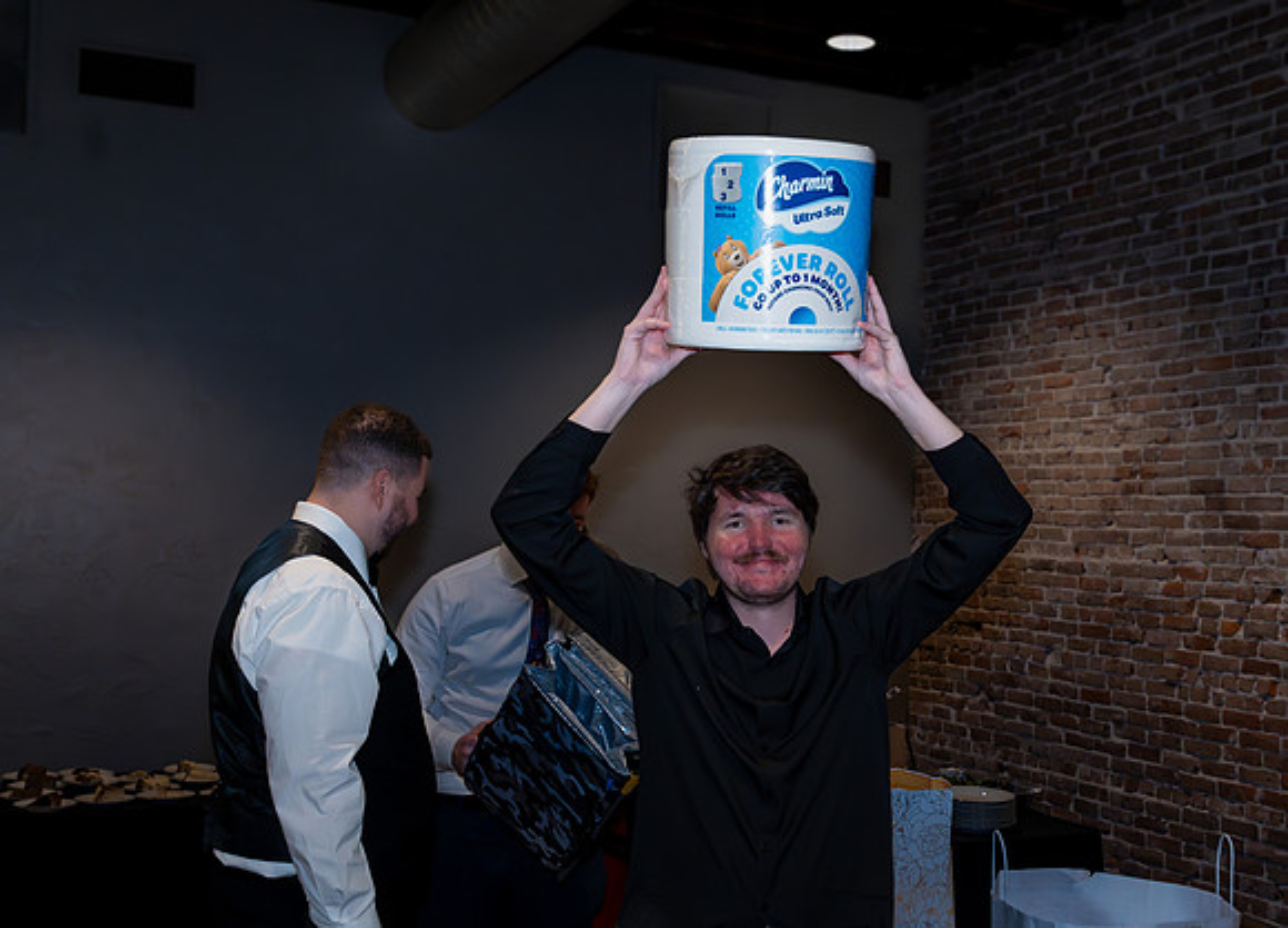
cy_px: 521
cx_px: 783
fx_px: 1522
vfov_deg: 33.9
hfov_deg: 45.6
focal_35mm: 41
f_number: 5
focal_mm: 35
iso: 6400
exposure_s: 1/250
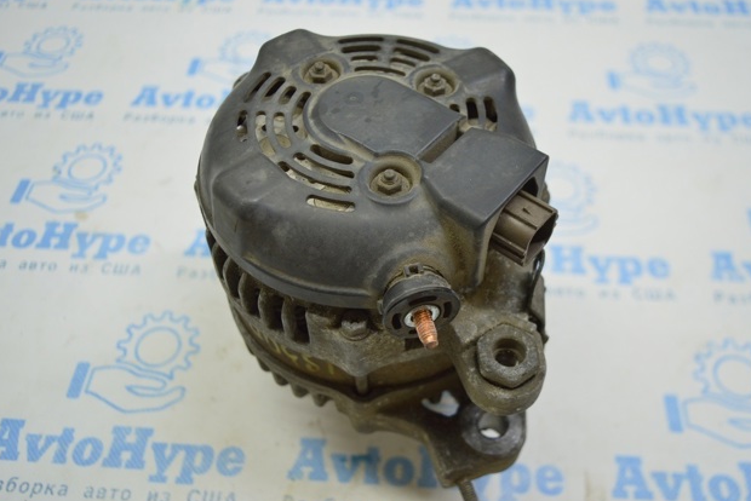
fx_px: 710
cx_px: 378
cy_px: 252
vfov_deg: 38.9
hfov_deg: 55.8
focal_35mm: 34
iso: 400
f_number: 3.8
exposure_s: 1/60
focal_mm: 22
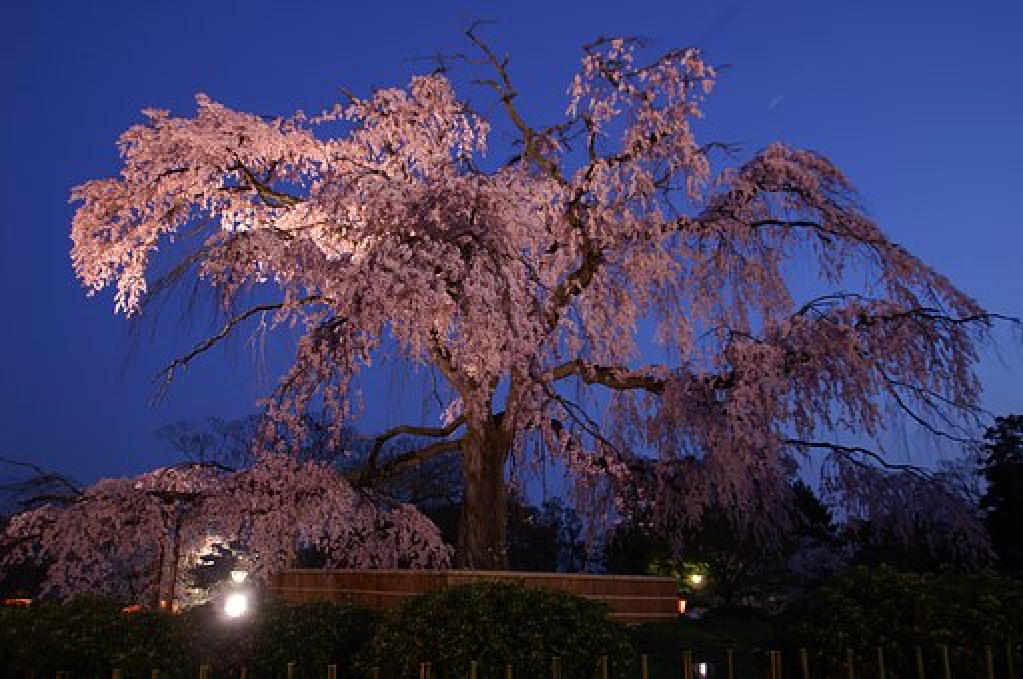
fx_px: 724
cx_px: 512
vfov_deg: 50.3
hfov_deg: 70.5
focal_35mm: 26
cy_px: 340
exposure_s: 1/5
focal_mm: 17
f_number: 2.8
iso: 200
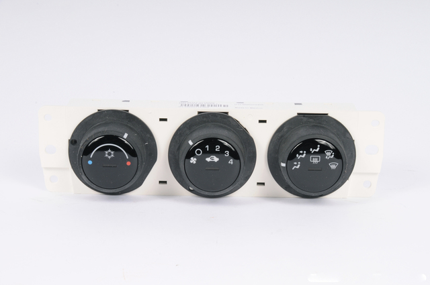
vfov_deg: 13.0
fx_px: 1253
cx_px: 215
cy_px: 142
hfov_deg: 19.5
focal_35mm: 105
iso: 320
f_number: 25
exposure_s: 1/200
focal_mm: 70
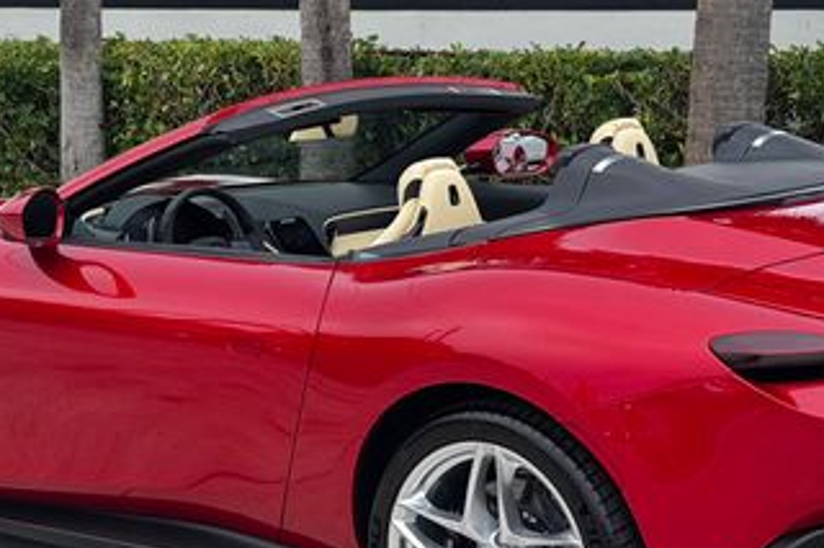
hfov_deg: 20.4
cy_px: 370
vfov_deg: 13.6
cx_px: 425
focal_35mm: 100
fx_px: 2288
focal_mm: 6.76
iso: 64
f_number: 1.78
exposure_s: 1/417
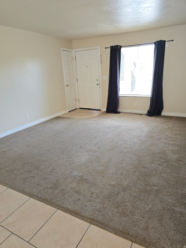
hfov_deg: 58.9
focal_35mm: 23
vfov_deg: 73.9
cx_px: 93
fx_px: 165
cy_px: 124
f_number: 1.7
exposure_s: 1/180
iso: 250
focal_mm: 6.3
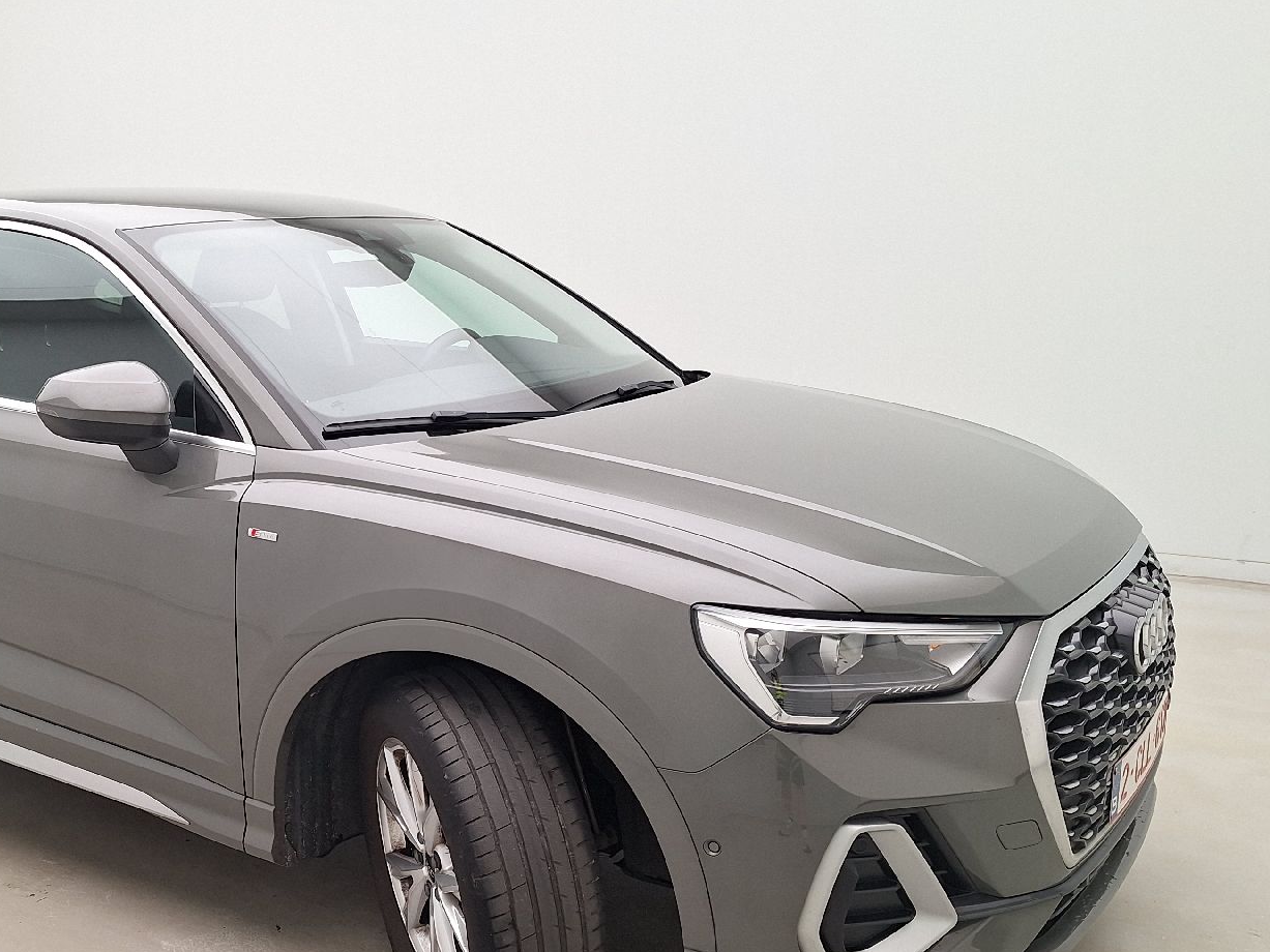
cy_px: 626
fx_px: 1321
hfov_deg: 50.2
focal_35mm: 36
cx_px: 401
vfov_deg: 39.2
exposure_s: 1/100
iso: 50
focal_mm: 5.54
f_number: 1.8
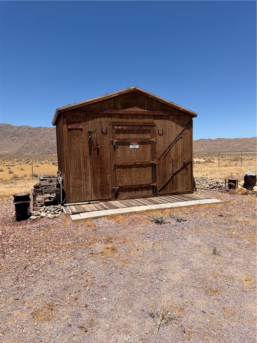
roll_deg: +1.1
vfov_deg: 71.6
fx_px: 238
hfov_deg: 56.8
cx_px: 128
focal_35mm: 24
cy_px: 172
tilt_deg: -4.0
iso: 80
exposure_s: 1/7353
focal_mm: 6.76
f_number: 1.78
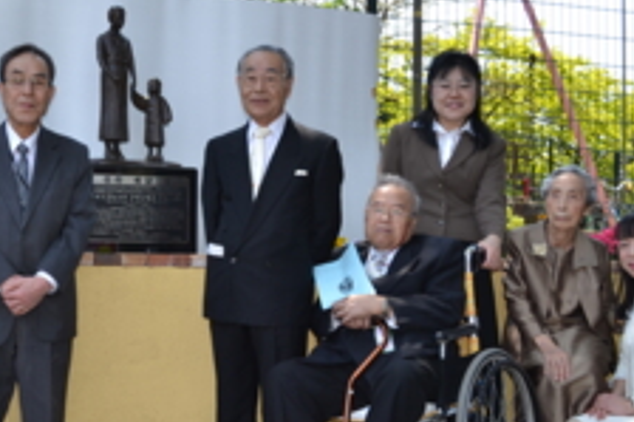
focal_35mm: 59
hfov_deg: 33.2
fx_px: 1038
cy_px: 231
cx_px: 144
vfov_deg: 23.0
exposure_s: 1/200
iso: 100
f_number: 5
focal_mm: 22
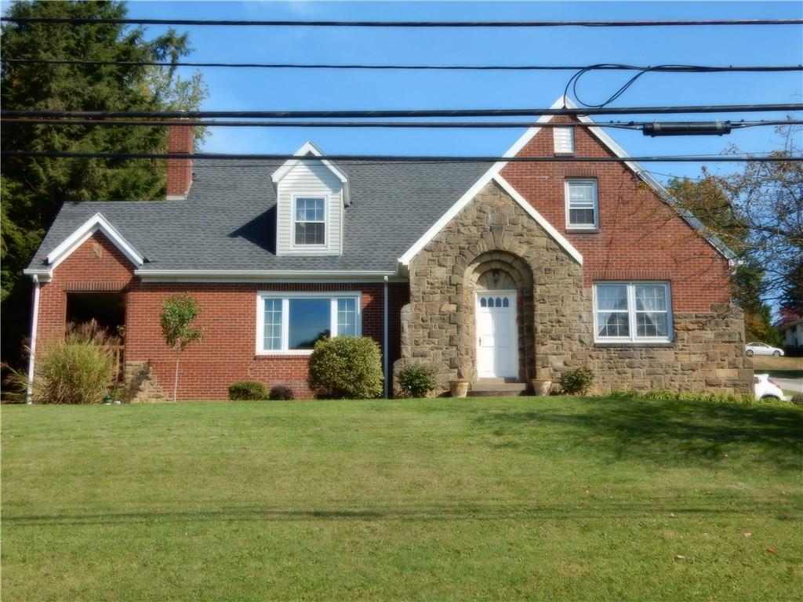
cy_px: 301
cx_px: 402
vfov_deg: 33.6
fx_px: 997
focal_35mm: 43
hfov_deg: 43.9
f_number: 4.2
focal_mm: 7.6
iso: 125
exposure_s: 1/640
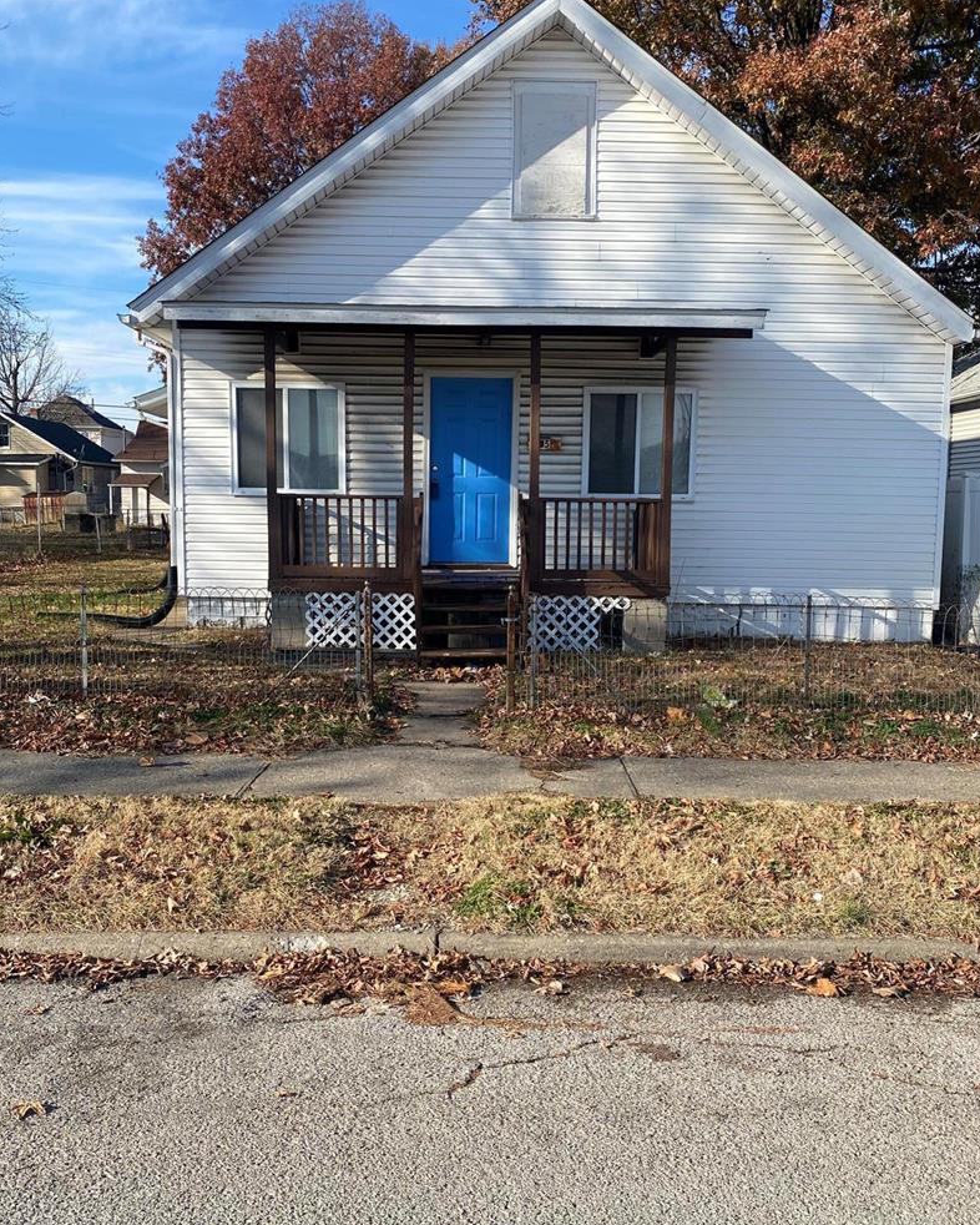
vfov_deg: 57.2
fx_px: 1124
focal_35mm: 31
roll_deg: -1.6
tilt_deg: -5.6
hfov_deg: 47.1
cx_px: 478
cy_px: 627
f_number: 1.8
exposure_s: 1/1961
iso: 32
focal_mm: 4.25
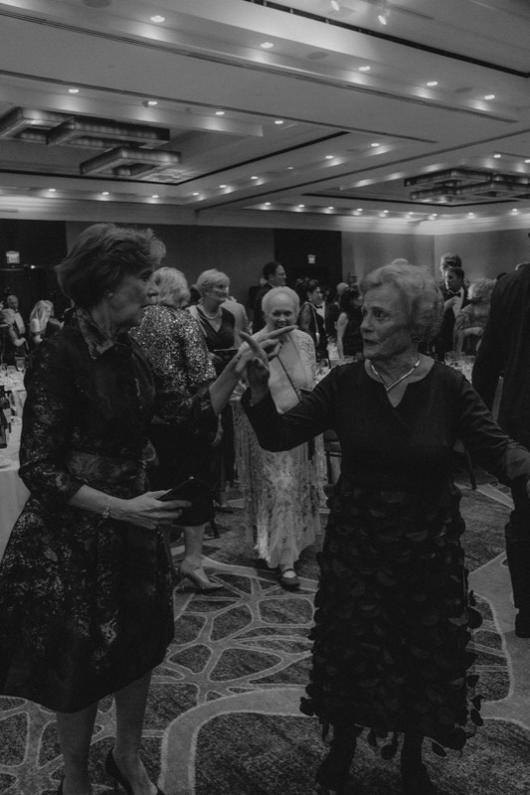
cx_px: 265
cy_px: 398
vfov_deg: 59.5
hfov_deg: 41.7
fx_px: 696
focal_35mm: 32
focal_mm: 21
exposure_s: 1/100
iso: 6400
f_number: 3.2
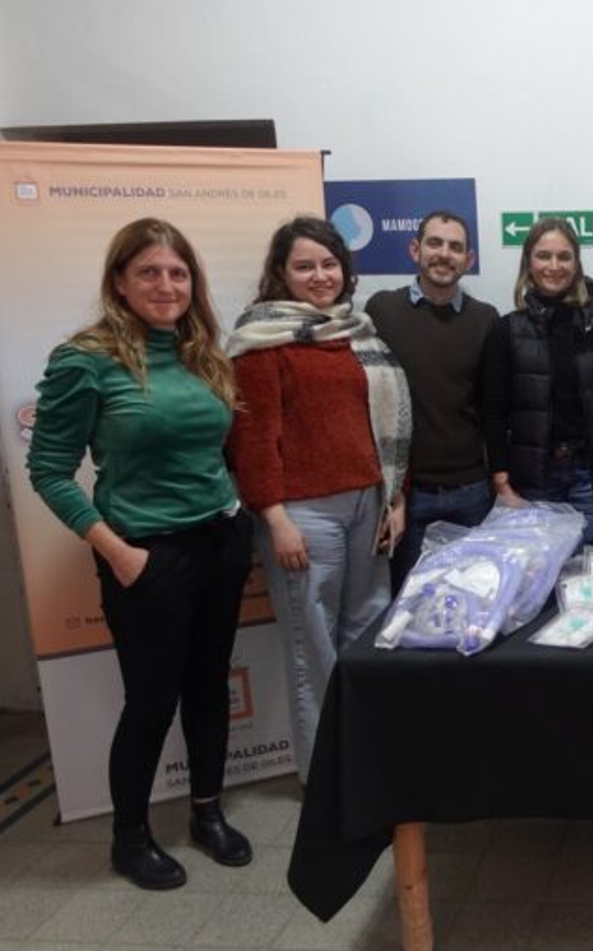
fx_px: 958
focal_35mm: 37
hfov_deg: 30.5
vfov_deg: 52.8
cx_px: 666
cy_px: 477
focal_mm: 9.4
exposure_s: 1/30
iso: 320
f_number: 1.8
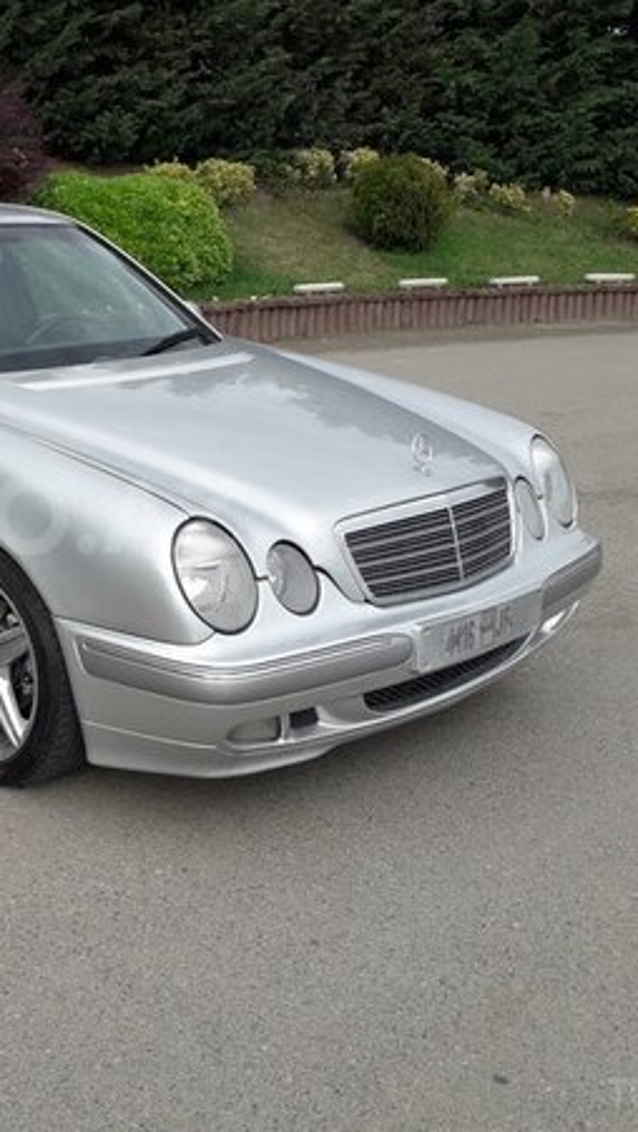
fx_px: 1292
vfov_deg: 47.3
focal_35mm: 43
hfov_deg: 26.1
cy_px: 516
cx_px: -20
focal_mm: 3.6
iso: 40
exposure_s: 1/968
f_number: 1.9
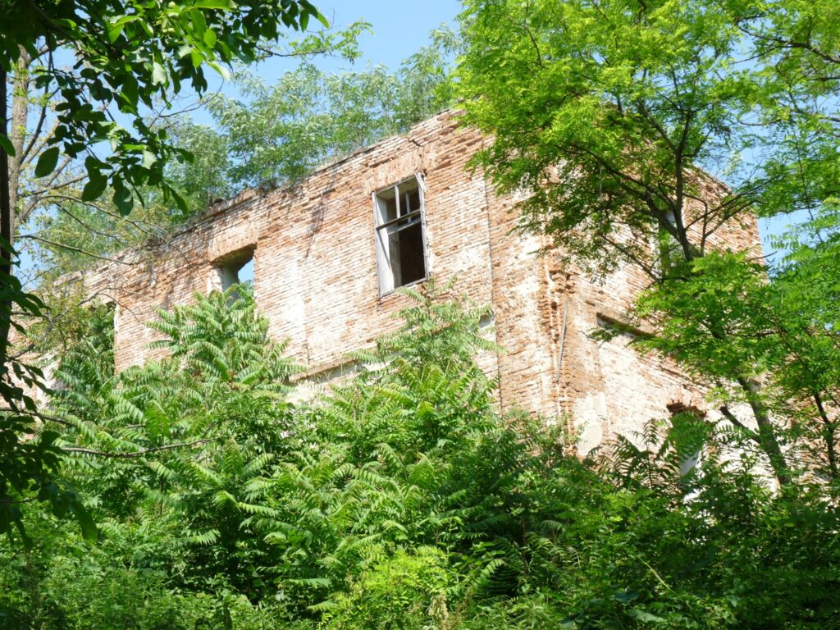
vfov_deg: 24.8
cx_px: 420
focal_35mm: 59
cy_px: 315
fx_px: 1432
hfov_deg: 32.7
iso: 100
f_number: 5
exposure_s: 1/200
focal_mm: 10.4
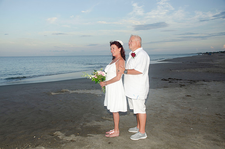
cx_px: 112
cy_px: 74
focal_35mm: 33
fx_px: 206
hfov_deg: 57.3
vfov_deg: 39.8
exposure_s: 1/250
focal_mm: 22
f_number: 5
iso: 200
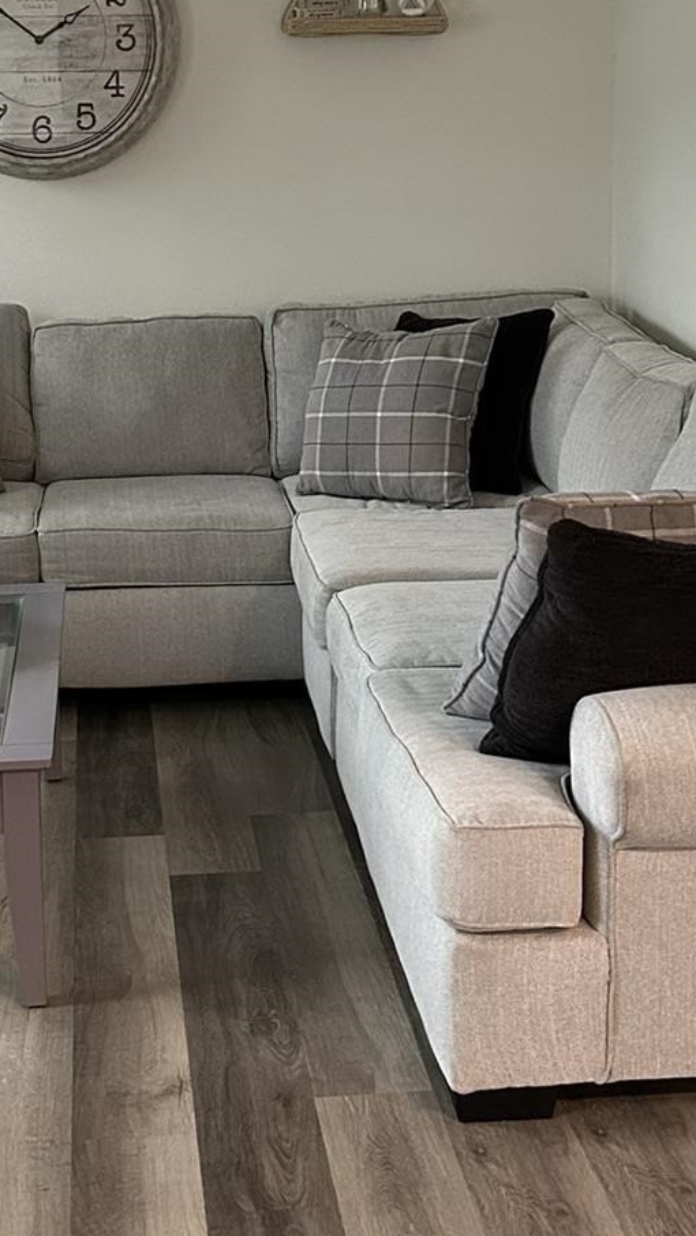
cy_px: 447
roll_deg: +0.1
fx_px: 2099
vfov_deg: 32.6
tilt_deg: -11.4
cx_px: 213
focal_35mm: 64
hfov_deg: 18.8
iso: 320
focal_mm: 5.7
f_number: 1.5
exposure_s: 1/60
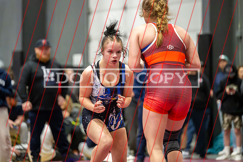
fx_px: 1045
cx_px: 114
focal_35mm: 155
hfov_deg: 13.3
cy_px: 77
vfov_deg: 8.9
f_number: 2.8
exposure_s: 1/640
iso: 14400
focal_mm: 145
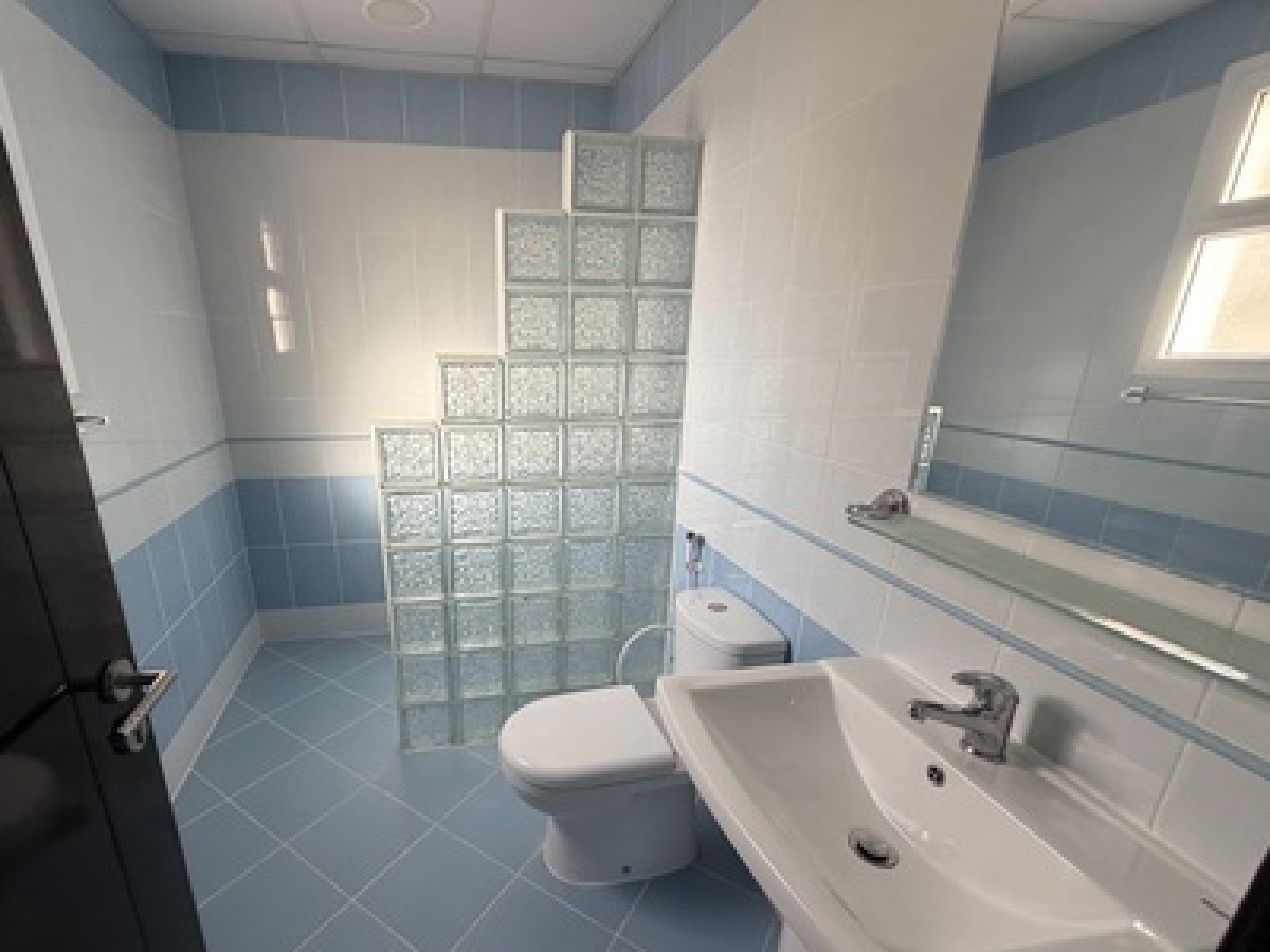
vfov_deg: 77.7
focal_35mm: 16
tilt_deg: -17.7
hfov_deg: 93.9
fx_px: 587
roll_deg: +0.3
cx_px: 548
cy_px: 538
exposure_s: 1/121
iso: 250
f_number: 2.2
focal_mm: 2.22
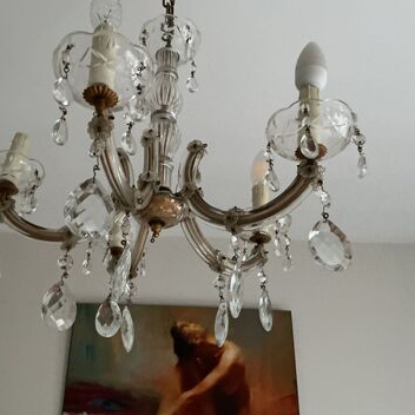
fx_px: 475
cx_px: 169
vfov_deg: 47.2
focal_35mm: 35
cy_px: 209
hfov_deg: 47.0
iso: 400
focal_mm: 3
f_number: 1.8
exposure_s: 1/30
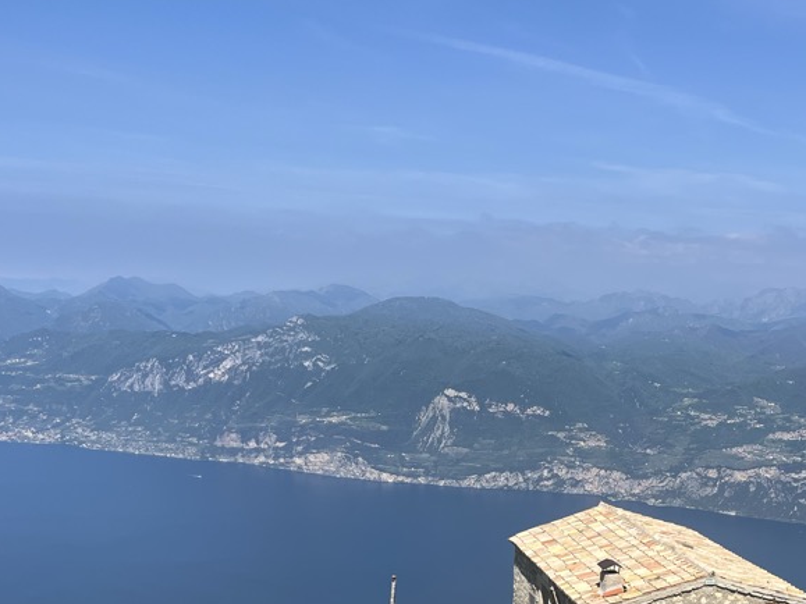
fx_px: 1071
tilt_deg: -12.6
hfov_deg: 40.4
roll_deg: -0.3
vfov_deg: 30.3
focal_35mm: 46
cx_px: 575
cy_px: 530
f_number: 1.6
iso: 50
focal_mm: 5.1
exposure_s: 1/3876
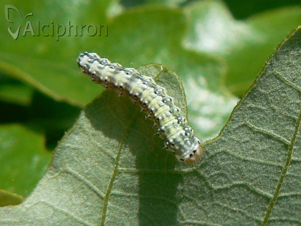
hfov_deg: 51.4
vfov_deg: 39.7
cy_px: 113
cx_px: 150
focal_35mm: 36
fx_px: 313
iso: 80
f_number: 5.6
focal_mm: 6
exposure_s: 1/500
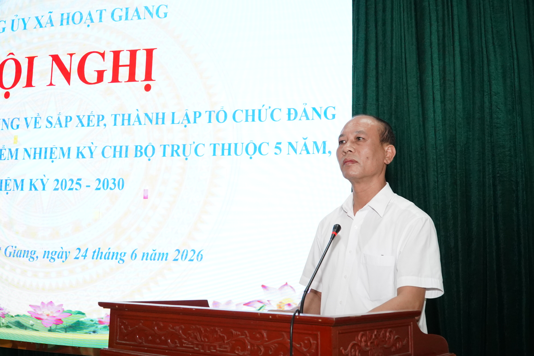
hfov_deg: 49.6
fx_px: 578
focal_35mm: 39
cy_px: 178
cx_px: 267
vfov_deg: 34.2
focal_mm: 26
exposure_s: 1/160
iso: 5000
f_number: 7.1
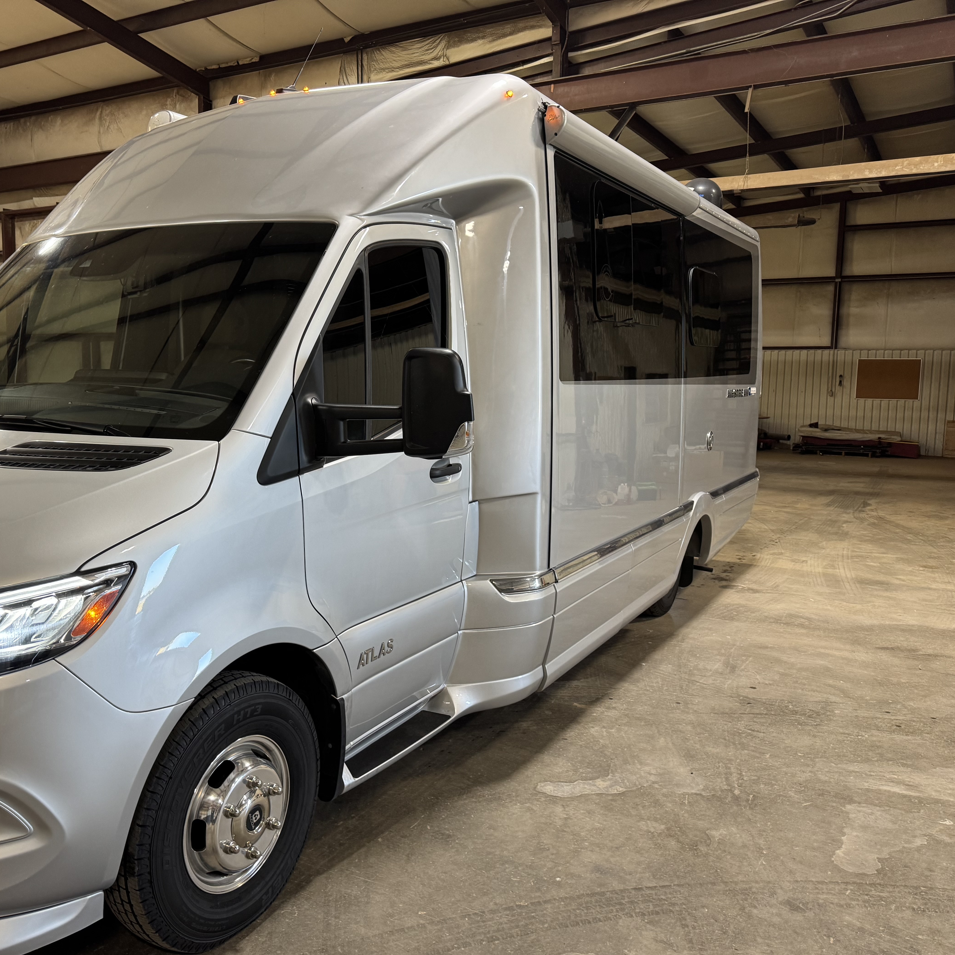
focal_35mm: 29
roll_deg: -0.6
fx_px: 905
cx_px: 413
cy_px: 489
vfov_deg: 55.6
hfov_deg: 55.4
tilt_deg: -6.6
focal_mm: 6.76
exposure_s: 1/60
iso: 200
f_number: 1.78
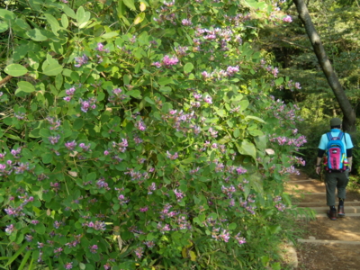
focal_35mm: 36
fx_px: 374
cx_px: 180
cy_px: 135
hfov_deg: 51.4
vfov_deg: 39.7
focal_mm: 6.4
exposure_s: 1/125
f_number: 3.6
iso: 80
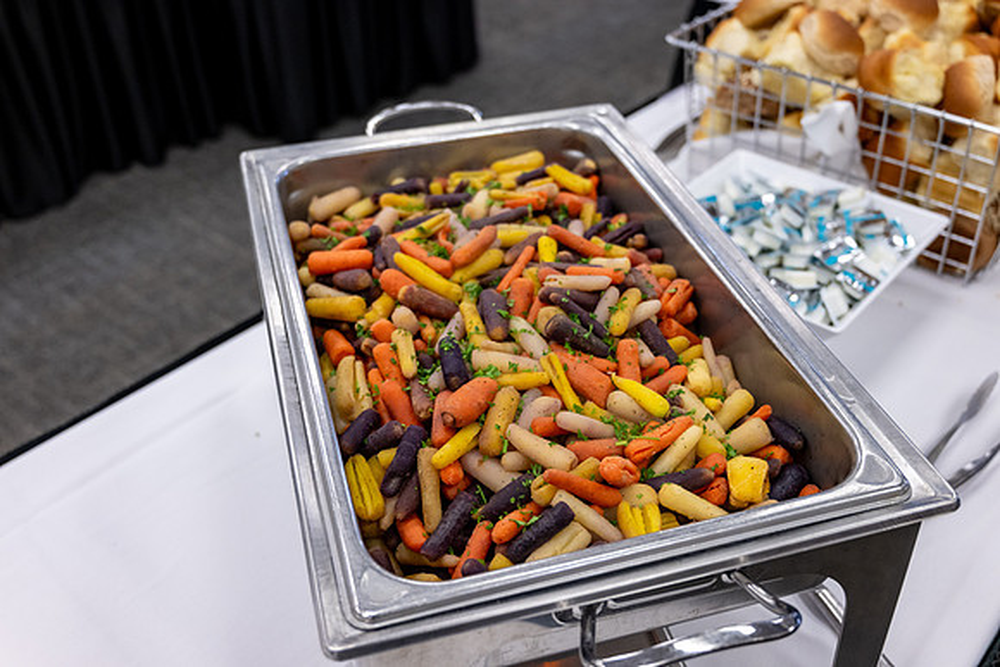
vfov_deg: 36.0
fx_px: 1028
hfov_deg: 51.9
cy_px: 334
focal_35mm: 37
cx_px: 500
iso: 1250
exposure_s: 1/100
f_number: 4
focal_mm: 37
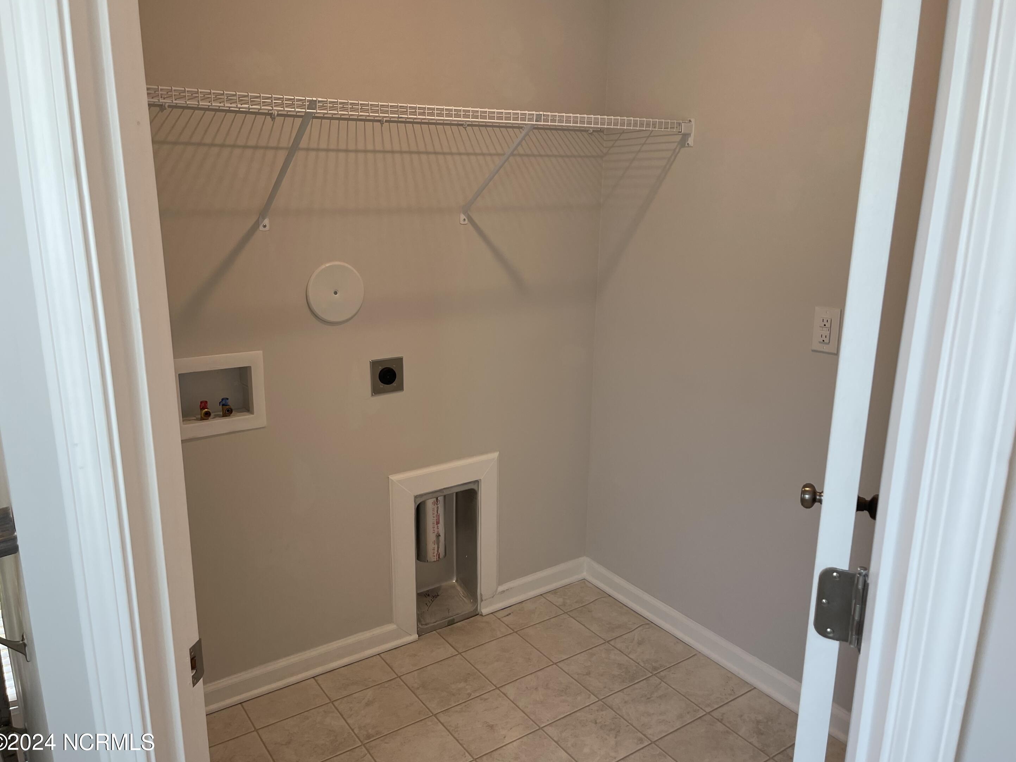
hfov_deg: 67.3
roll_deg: -1.1
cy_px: 382
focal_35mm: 26
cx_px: 517
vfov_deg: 53.1
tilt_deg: -15.1
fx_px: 763
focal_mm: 5.1
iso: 80
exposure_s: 1/120
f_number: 1.6
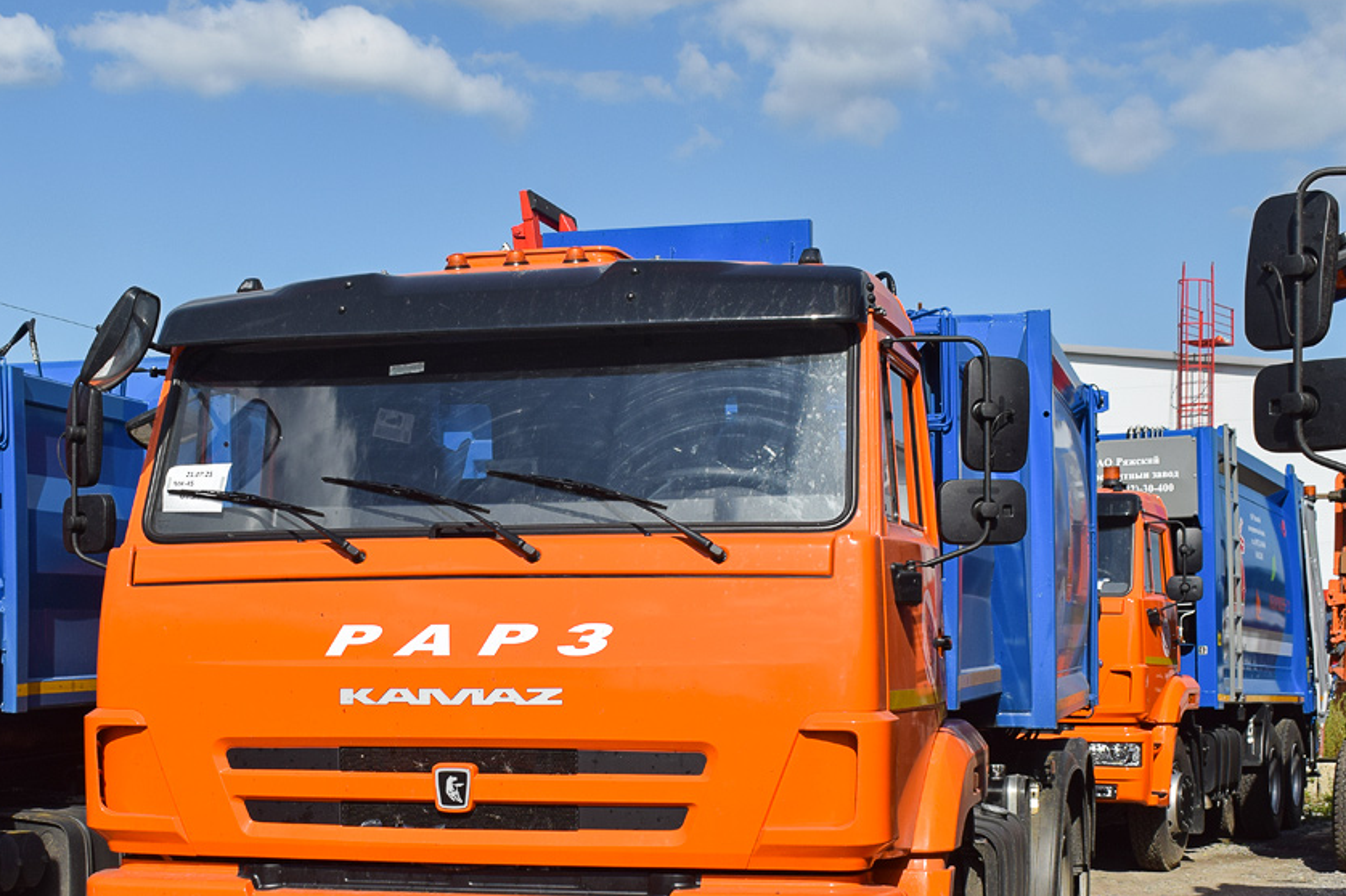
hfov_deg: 37.0
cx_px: 580
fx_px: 2007
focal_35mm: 54
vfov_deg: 25.0
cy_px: 612
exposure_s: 1/1250
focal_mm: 25
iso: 200
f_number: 7.1
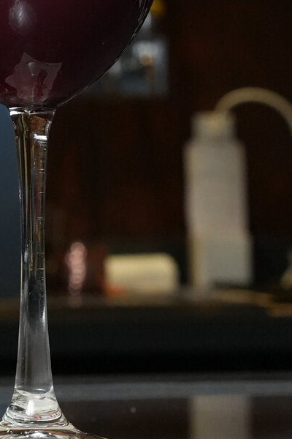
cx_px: 34
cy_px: 9
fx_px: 2299
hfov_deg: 7.2
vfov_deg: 10.8
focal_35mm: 189
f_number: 7.1
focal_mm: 42
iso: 4000
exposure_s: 1/100
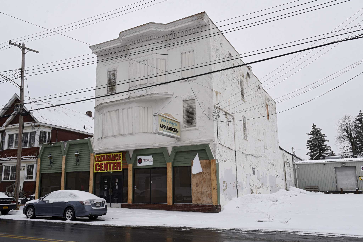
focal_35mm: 31
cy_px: 121
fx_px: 313
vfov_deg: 42.4
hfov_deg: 60.3
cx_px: 182
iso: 400
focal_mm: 31
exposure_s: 1/125
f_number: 11
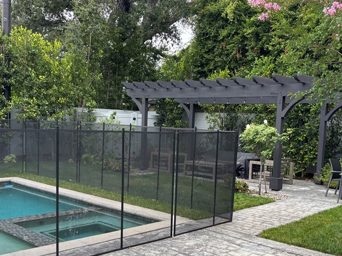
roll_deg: -2.4
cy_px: 161
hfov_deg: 43.8
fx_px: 425
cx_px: 182
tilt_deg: -7.5
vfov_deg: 33.4
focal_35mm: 43
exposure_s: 1/169
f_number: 1.6
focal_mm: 5.96
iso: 40
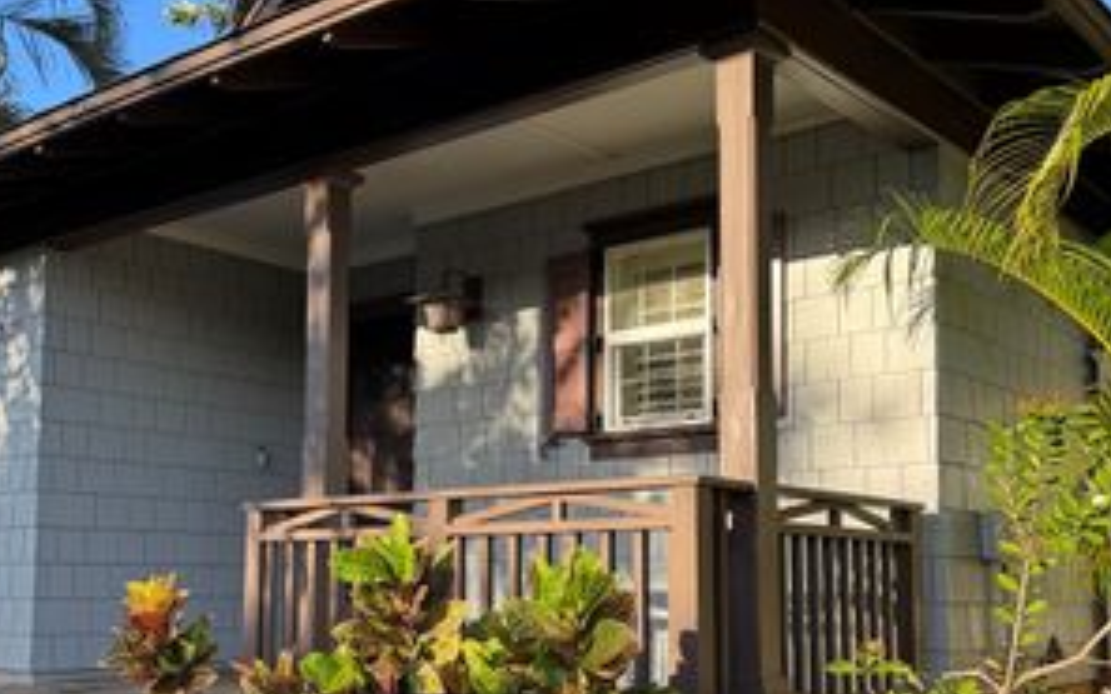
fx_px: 1302
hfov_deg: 46.2
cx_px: 525
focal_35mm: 43
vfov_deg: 29.7
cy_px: 460
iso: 80
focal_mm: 6.76
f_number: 1.78
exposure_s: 1/765
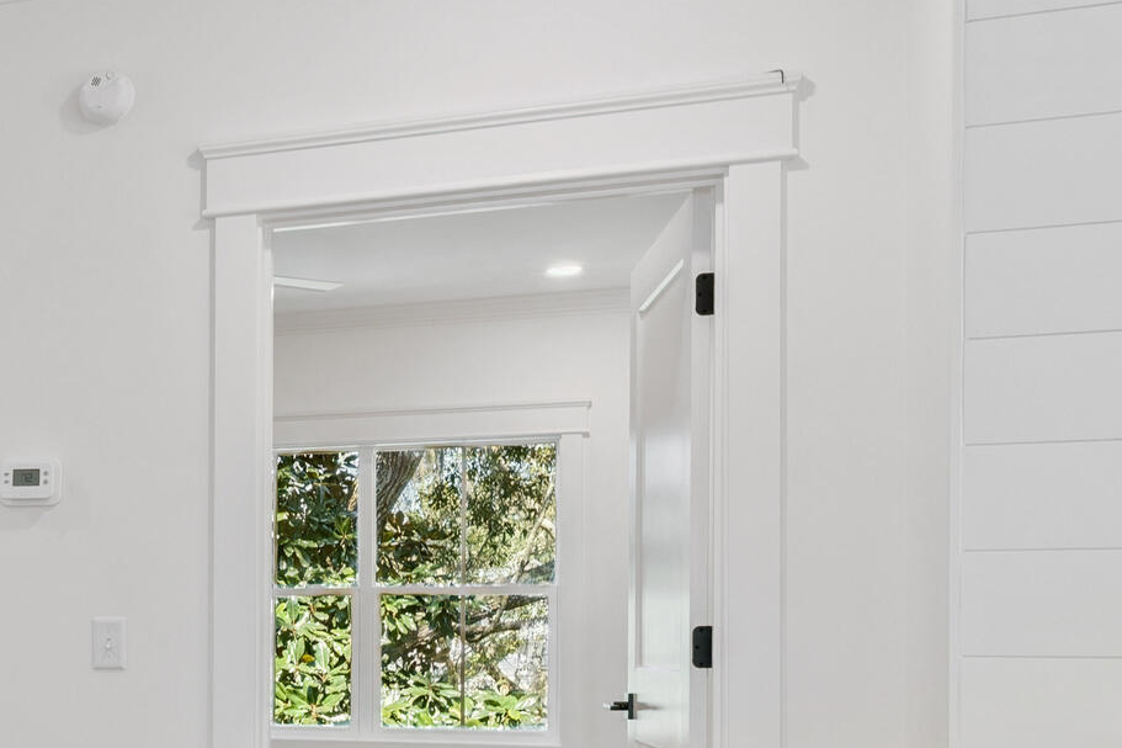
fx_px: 1745
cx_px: -261
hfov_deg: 29.9
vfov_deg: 23.9
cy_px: 584
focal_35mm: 56
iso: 250
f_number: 8
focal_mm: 17
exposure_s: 1/20
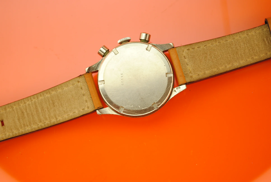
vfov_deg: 16.6
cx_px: 136
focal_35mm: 82
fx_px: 622
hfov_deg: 24.6
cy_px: 91
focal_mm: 55
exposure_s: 1/125
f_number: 5.6
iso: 400
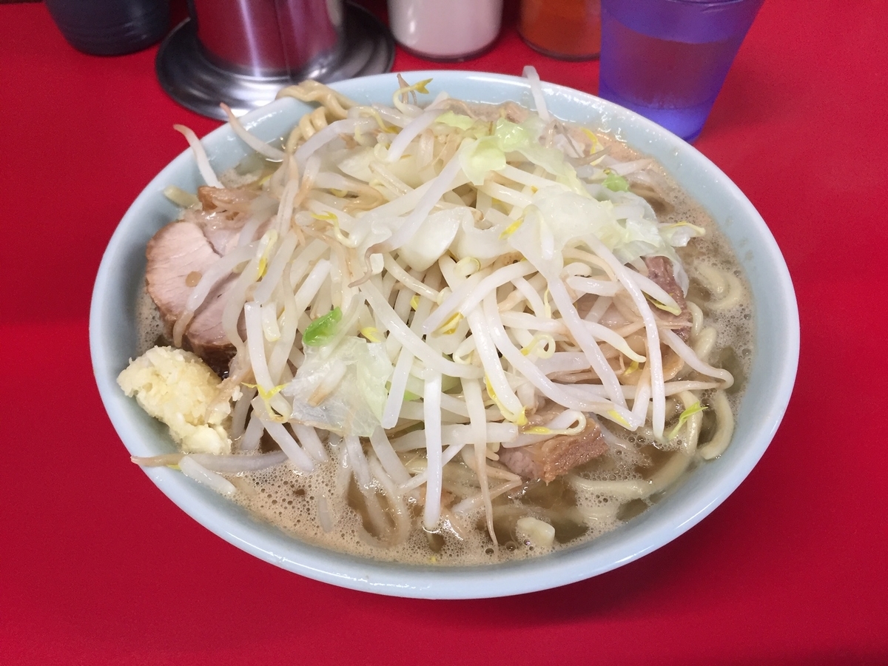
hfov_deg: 61.7
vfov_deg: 48.2
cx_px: 444
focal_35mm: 29
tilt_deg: -50.0
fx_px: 744
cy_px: 333
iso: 50
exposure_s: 1/30
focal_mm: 4.15
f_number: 2.2
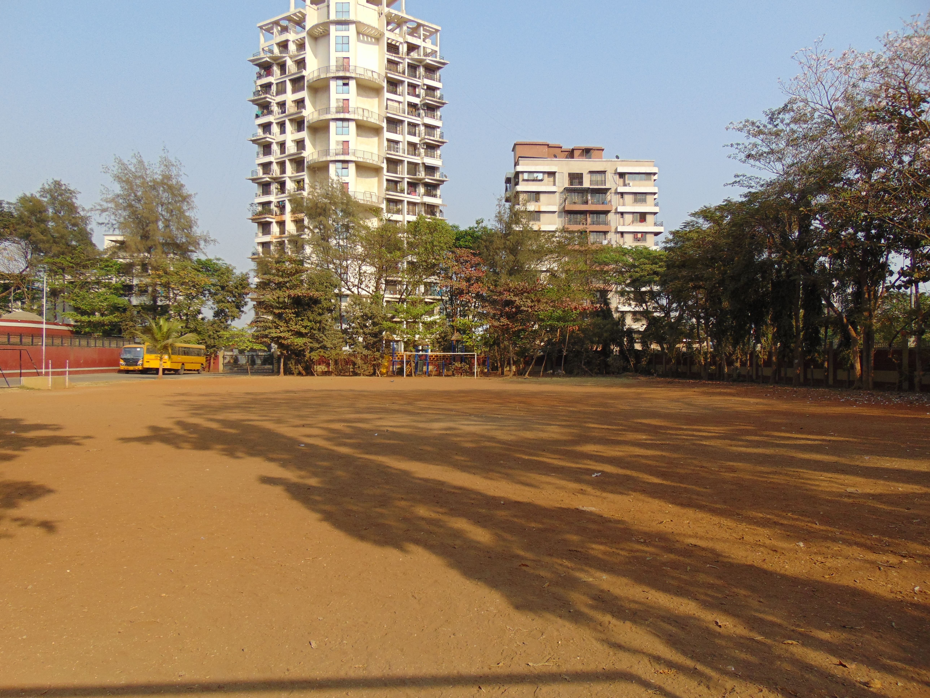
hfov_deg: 69.4
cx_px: 465
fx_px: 672
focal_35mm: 25
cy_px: 349
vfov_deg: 54.9
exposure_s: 1/800
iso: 80
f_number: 3
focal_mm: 4.5
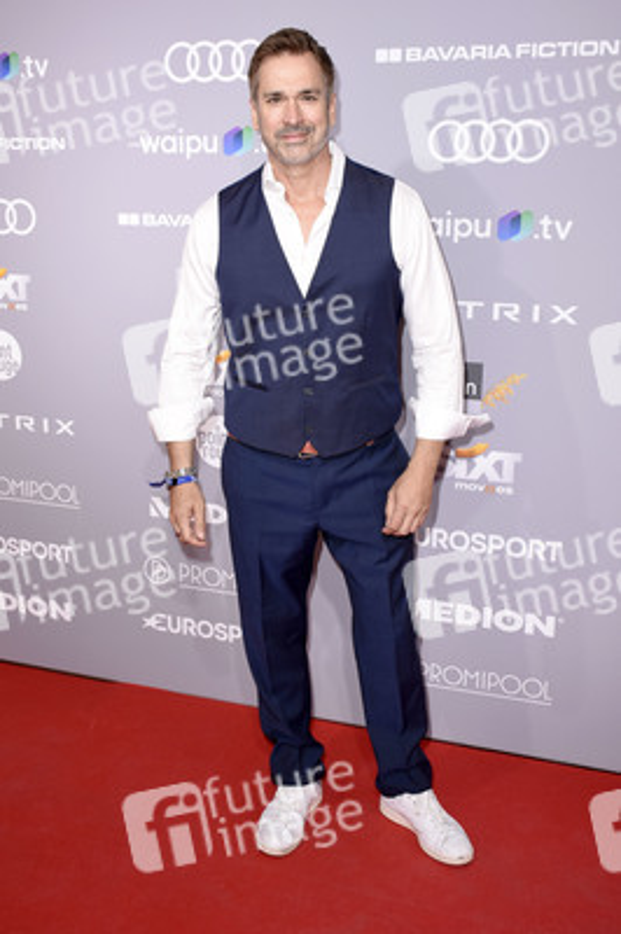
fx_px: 894
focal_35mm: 34
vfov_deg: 55.1
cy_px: 467
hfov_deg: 38.3
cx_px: 310
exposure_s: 1/160
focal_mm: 23
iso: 320
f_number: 6.3
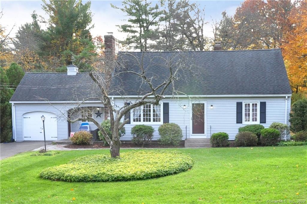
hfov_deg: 62.0
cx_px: 154
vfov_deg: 43.5
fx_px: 256
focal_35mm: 30
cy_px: 102
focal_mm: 20
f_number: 8
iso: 800
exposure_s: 1/200
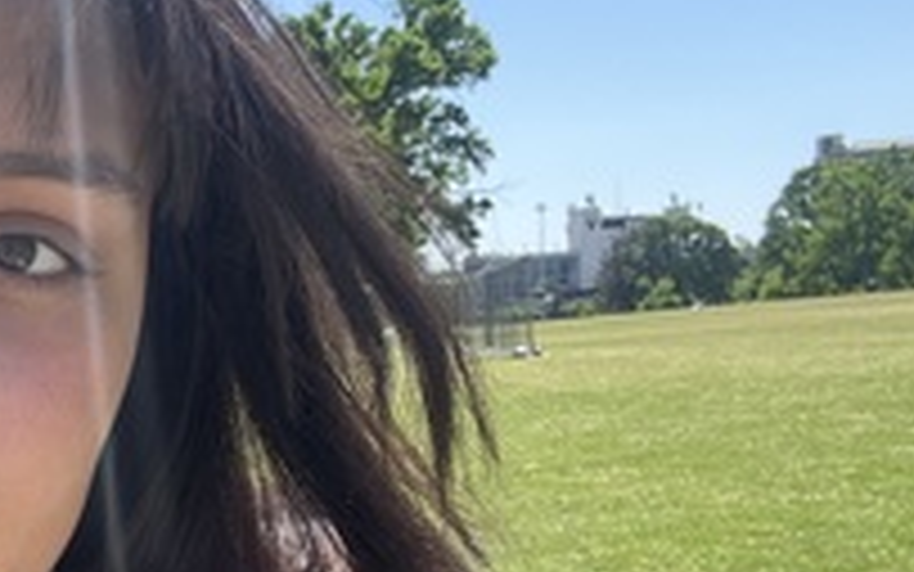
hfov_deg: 31.2
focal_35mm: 60
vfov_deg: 20.7
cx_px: -27
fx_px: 1495
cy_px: 615
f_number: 1.9
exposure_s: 1/299
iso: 25
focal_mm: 2.69
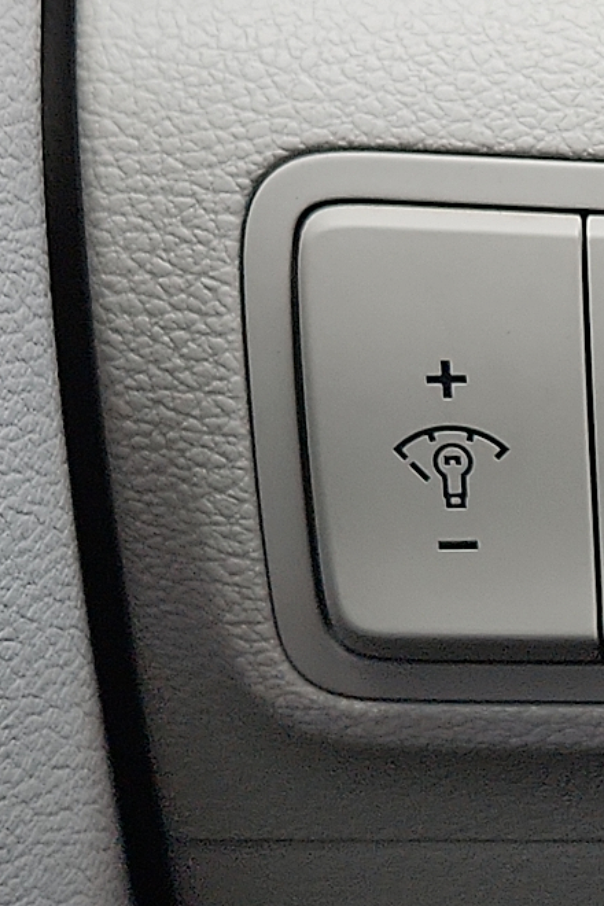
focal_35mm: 58
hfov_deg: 20.7
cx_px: 841
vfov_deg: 34.4
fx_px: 1460
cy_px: 511
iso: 92
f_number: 1.8
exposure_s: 1/119
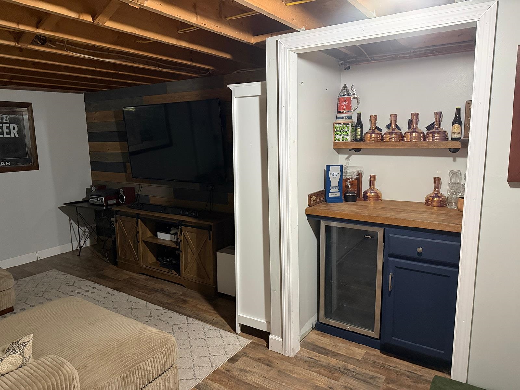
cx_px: 260
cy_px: 195
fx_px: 361
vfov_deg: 56.8
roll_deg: +1.0
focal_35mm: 24
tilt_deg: -9.4
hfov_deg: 71.6
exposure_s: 1/40
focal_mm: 6.76
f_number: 1.78
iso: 640
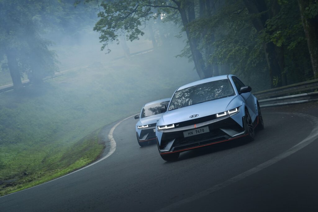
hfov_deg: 28.8
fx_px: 618
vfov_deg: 19.5
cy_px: 106
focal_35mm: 70
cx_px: 159
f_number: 6.3
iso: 500
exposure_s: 1/160
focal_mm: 70
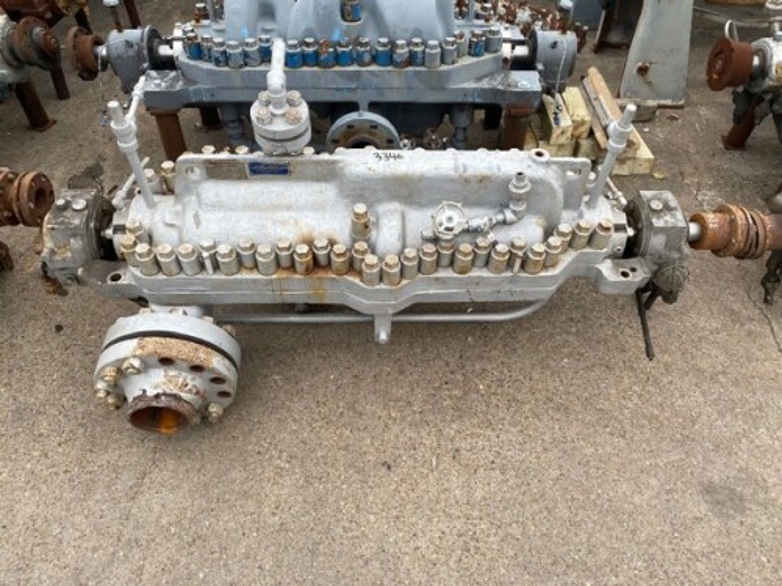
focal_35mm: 26
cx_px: 391
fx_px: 587
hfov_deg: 67.3
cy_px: 293
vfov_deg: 53.1
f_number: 1.8
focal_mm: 4.25
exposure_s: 1/816
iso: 32
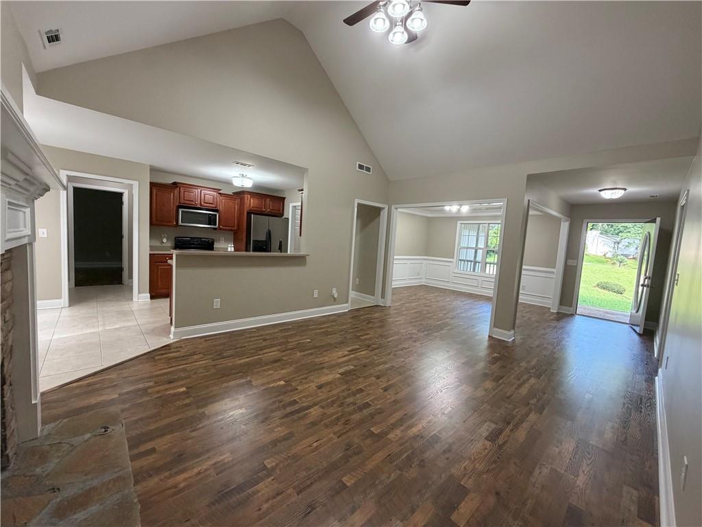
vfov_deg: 85.7
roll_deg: -3.6
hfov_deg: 102.1
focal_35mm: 14
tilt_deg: -5.4
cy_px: 264
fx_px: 284
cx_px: 351
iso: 320
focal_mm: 2.22
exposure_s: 1/120
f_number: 2.2
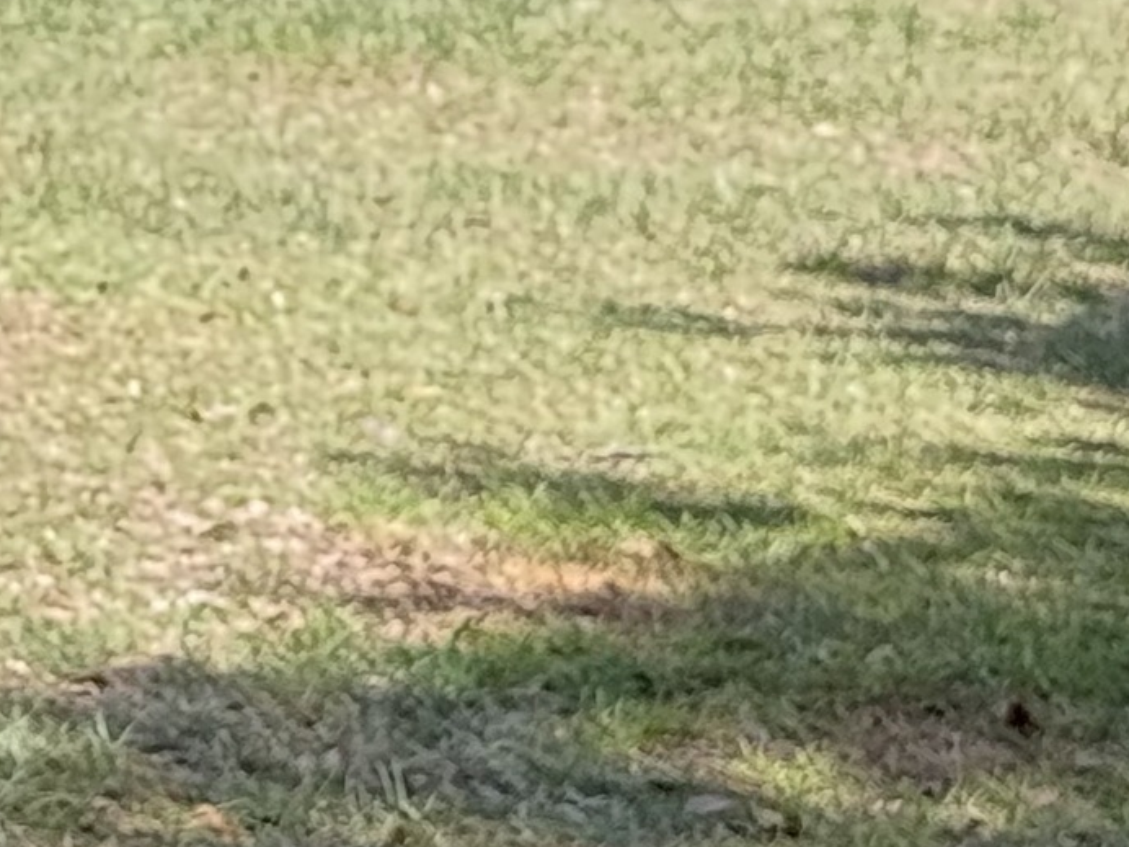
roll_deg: -1.3
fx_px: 6947
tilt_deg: -1.5
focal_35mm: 213
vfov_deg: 6.7
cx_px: -1186
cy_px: -922
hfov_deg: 8.7
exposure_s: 1/646
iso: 100
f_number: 1.78
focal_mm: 6.76
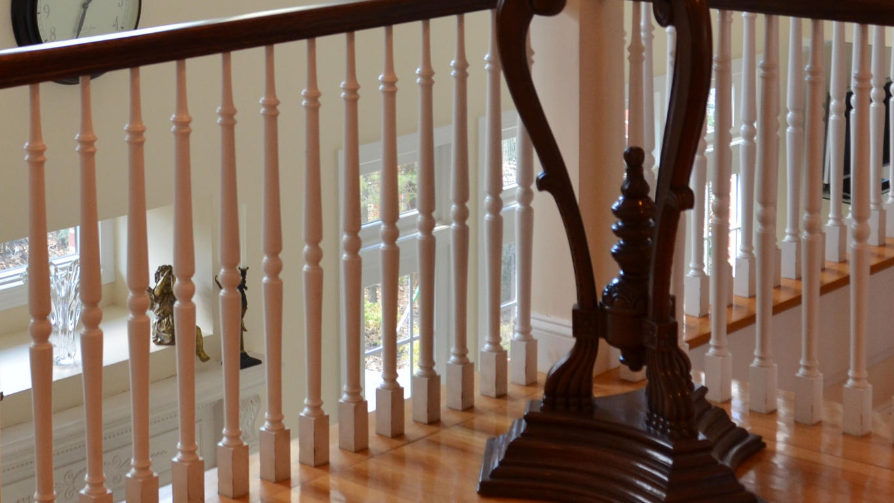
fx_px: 1968
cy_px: -86
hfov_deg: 25.5
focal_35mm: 83
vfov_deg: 14.2
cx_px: 338
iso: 450
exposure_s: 1/60
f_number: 4
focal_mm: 24
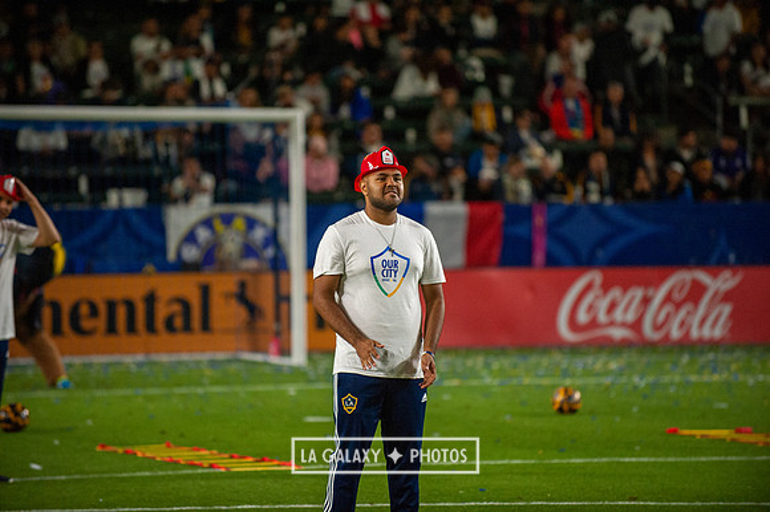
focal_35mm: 200
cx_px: 385
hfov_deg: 10.3
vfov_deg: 6.9
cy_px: 256
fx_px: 4275
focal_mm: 200
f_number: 2.8
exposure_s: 1/2500
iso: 3200
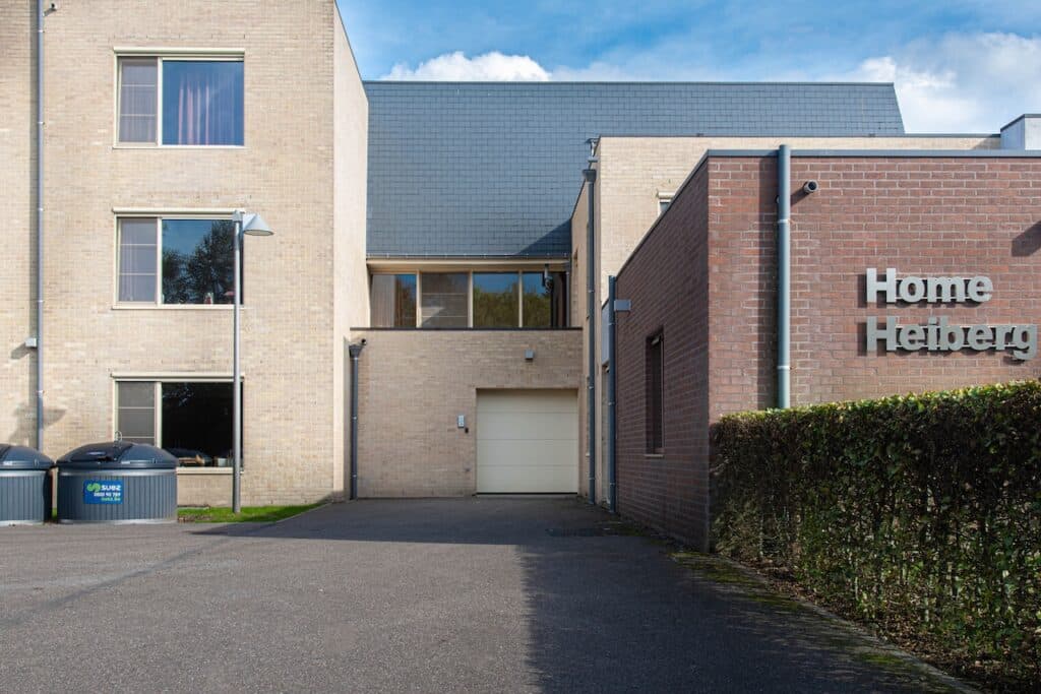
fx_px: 1099
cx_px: 520
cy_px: 347
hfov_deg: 50.7
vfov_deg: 35.1
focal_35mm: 38
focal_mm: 38
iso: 125
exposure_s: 1/100
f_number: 11
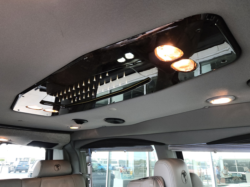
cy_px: 94
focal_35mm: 25
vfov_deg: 54.9
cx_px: 125
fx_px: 181
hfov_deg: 69.4
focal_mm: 5.9
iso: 660
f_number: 1.8
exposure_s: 1/59
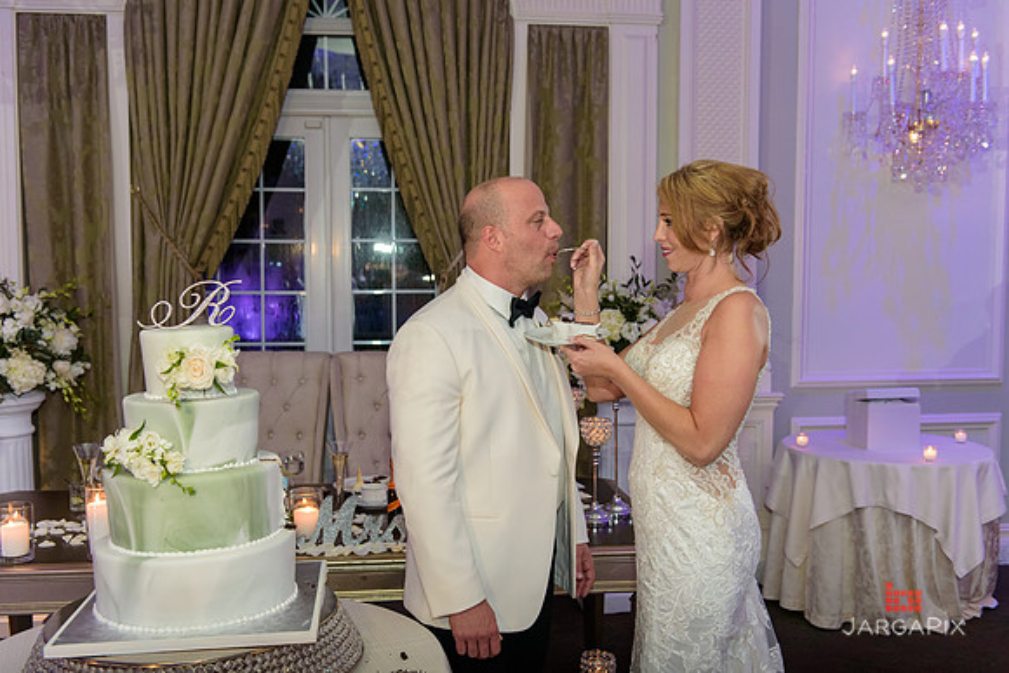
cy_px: 336
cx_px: 504
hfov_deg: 54.4
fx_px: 981
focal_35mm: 35
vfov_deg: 37.9
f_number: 3.2
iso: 1600
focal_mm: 35
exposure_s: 1/125
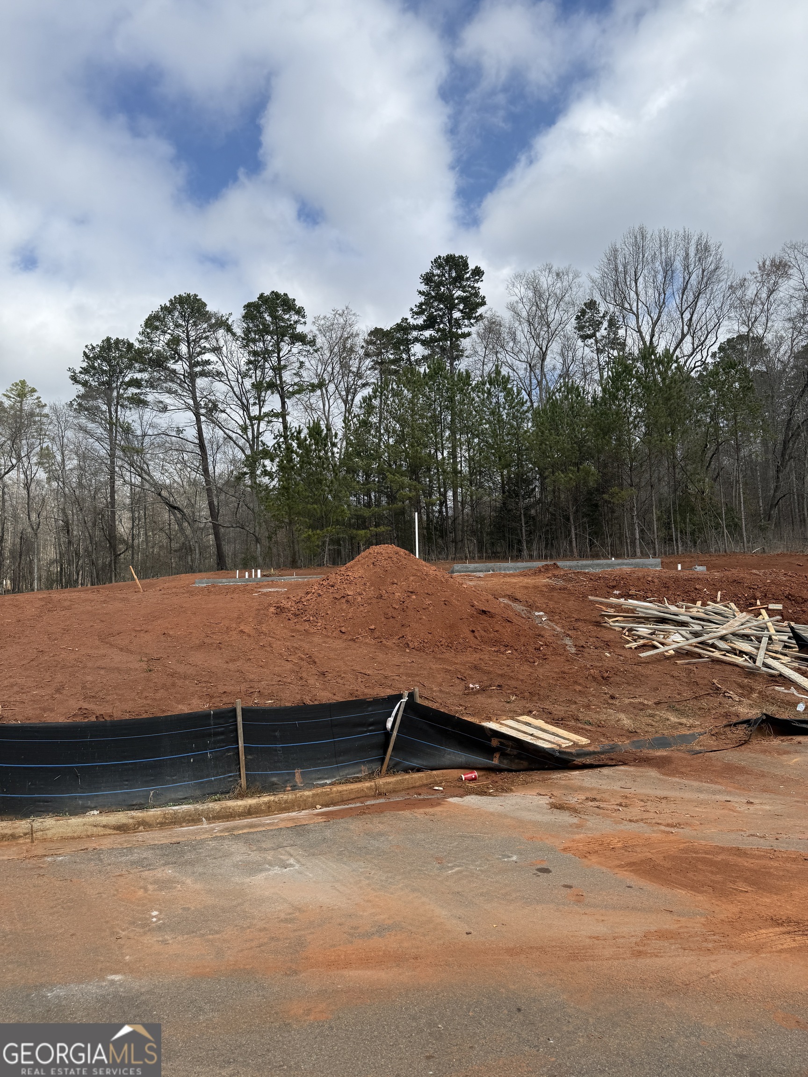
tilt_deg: +6.7
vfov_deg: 71.6
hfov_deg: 56.8
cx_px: 404
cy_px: 538
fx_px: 747
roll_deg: +1.4
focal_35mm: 24
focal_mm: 6.76
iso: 80
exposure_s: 1/4975
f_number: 1.78
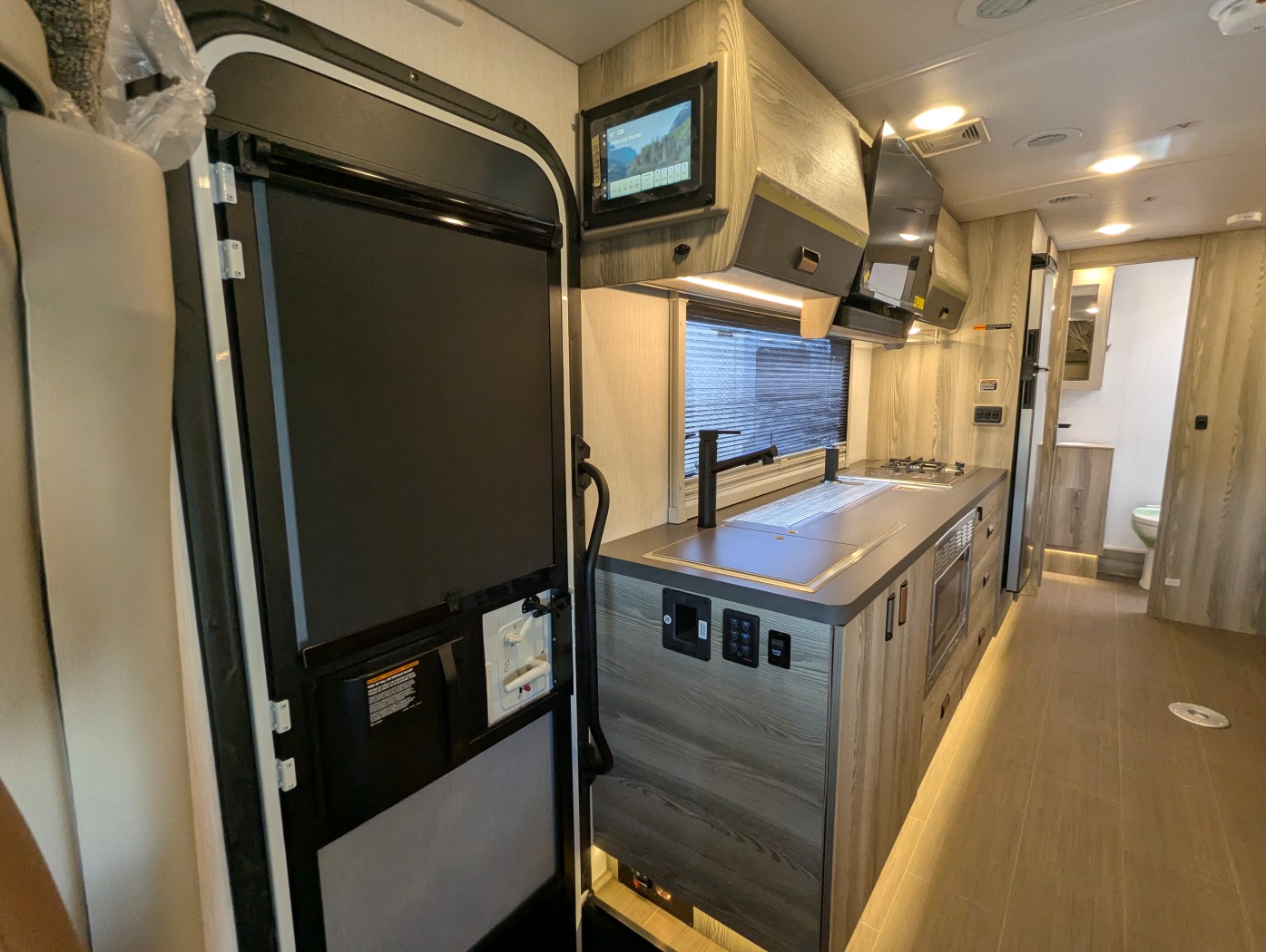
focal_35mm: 16
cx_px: 633
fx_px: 586
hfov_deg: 94.4
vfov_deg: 78.2
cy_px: 476
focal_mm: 2.35
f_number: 2.2
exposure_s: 1/123
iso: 222
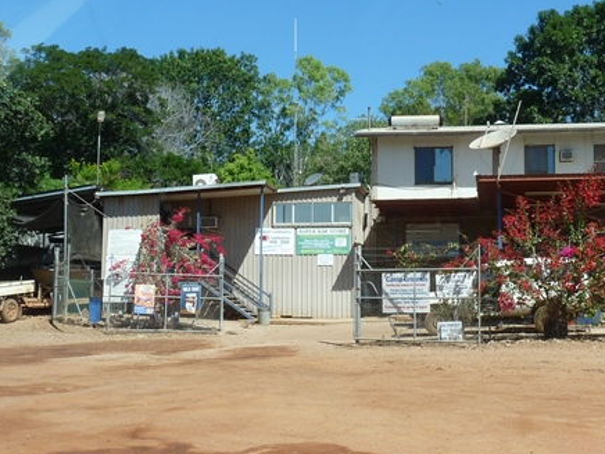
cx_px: 339
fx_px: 961
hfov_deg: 34.9
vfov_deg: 26.6
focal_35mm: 55
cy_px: 212
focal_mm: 4.8
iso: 100
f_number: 5.6
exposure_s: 1/250
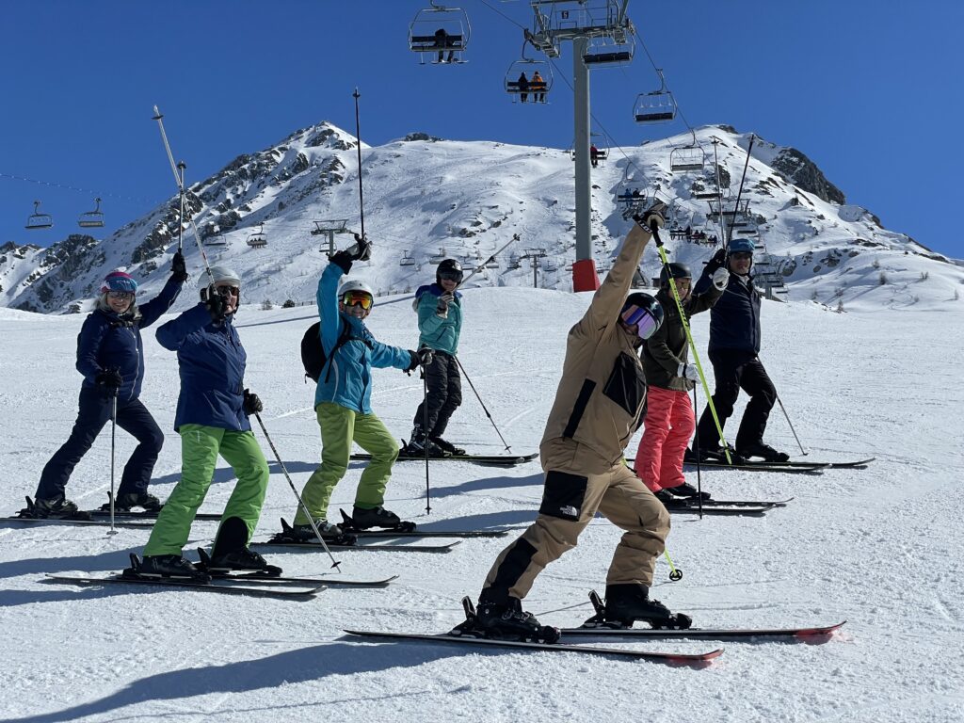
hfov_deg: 36.8
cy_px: 362
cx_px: 482
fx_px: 1448
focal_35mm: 52
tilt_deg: +14.6
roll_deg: -2.7
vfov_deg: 28.0
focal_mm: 6
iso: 25
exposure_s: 1/6849
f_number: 2
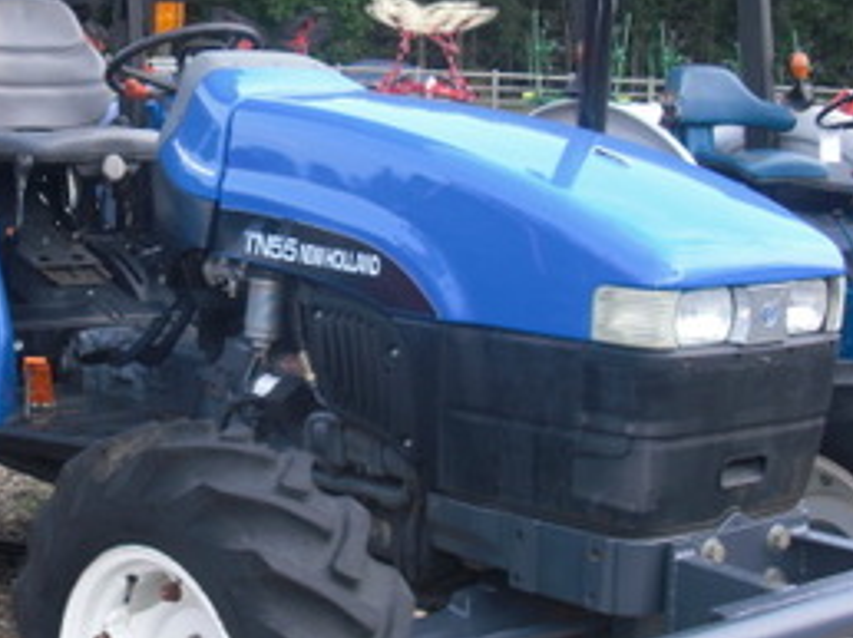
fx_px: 1871
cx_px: 79
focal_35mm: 76
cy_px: 261
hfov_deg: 24.9
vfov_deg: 19.3
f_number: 2.8
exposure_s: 1/160
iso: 50
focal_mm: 6.3
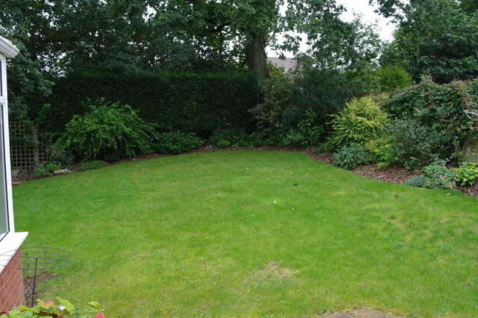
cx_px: 233
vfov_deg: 46.3
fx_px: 371
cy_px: 154
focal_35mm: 28
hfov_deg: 65.5
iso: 100
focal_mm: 18
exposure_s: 1/45
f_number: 5.6
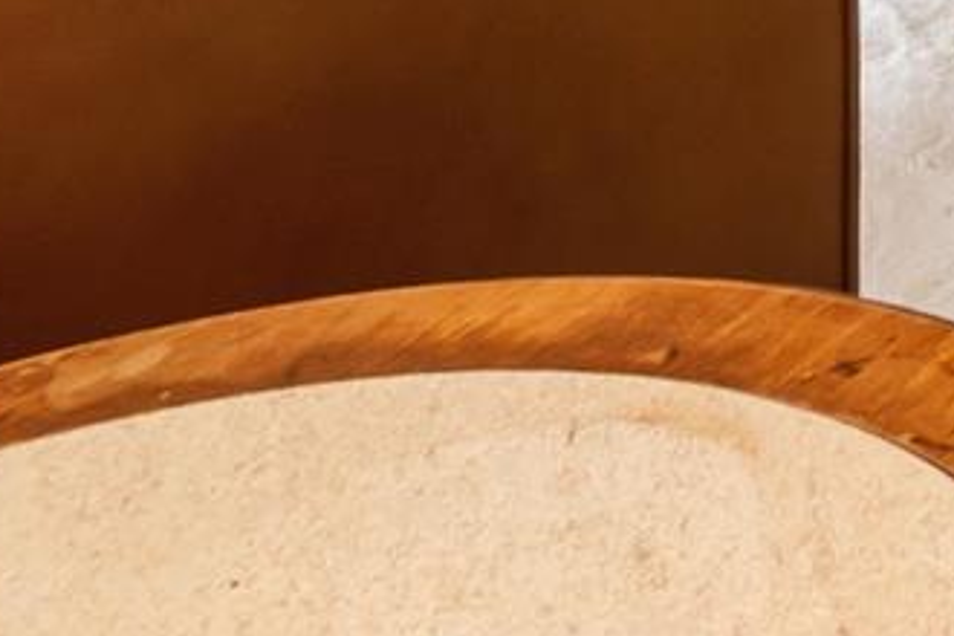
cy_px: -1227
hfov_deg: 15.3
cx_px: 2131
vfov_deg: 10.6
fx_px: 2464
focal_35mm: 93
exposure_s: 1/10
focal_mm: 10
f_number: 9
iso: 500
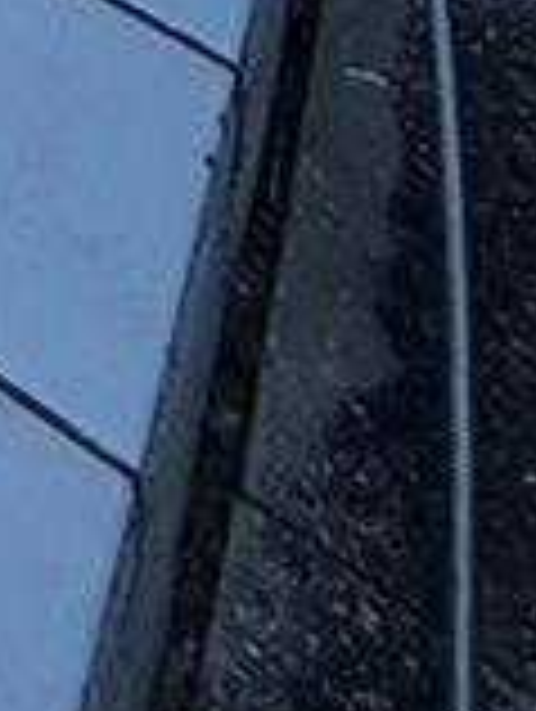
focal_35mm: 106
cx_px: -1459
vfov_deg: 9.3
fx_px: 2183
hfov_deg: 8.7
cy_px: -1854
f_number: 2.2
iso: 50
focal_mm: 2.22
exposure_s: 1/1145
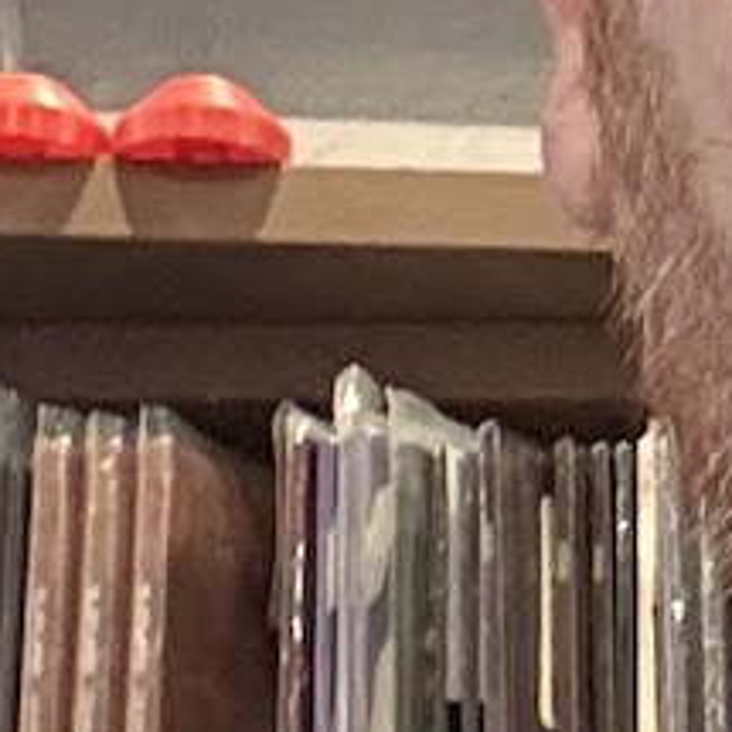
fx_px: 5909
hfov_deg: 6.9
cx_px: 1318
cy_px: 916
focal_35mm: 247
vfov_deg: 7.0
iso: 320
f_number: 1.9
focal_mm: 2.69
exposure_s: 1/30
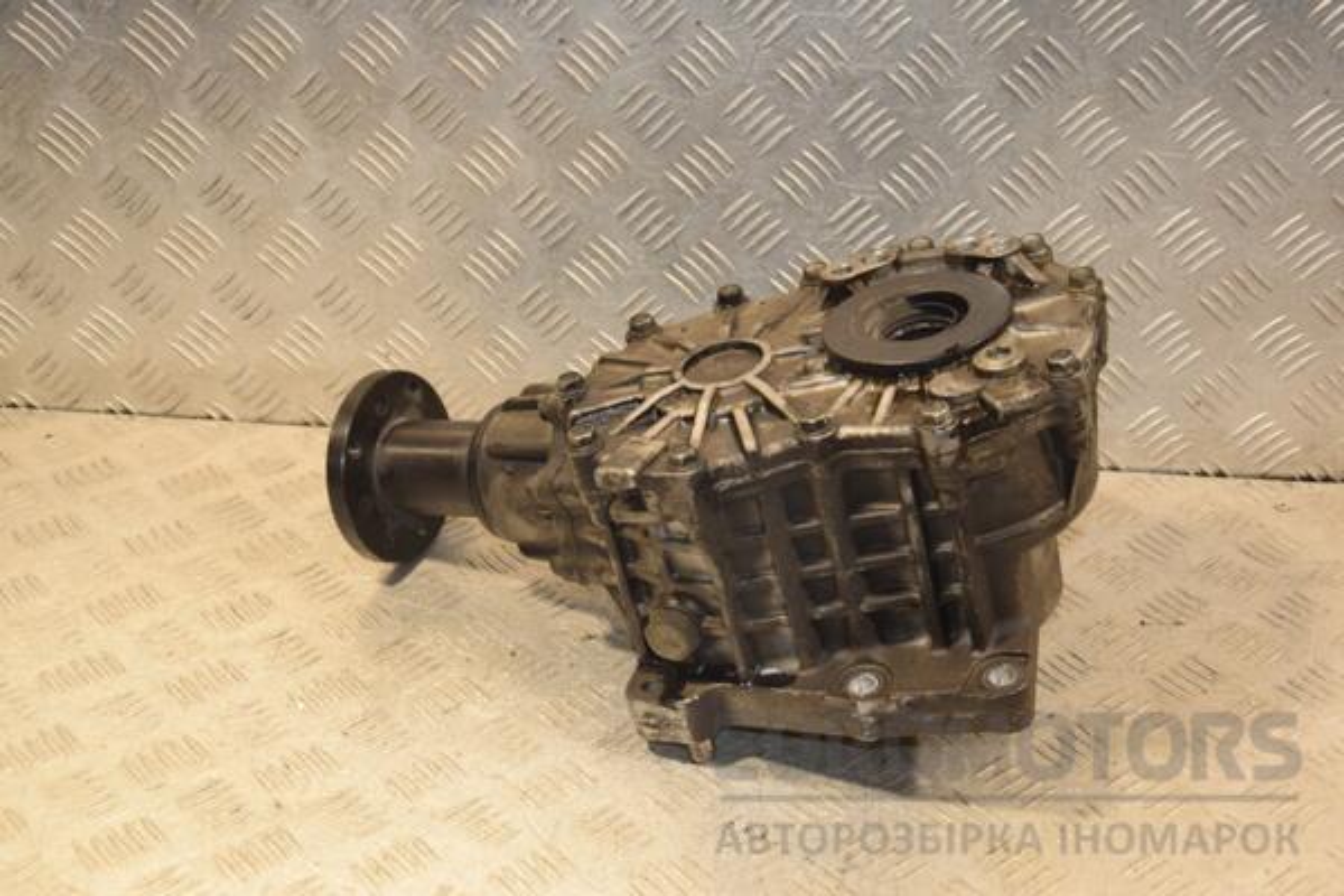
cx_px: 672
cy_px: 448
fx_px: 1960
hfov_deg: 37.9
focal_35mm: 52
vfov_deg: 25.8
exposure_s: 1/200
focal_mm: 35
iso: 800
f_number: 5
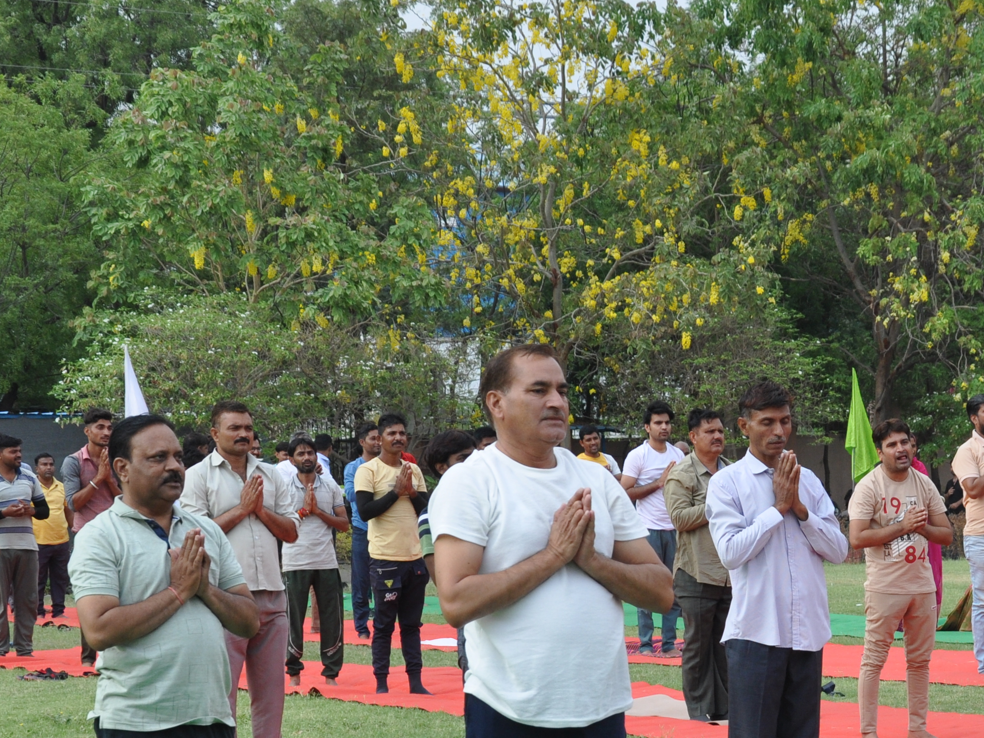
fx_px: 3297
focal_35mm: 116
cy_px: 658
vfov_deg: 12.7
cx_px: 944
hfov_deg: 16.7
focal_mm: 38
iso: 400
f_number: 8
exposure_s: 1/200
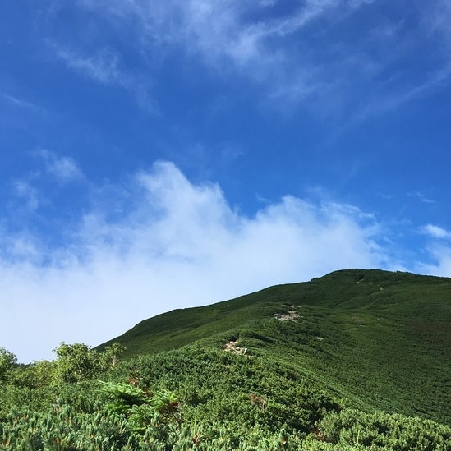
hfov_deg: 30.0
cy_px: 340
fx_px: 825
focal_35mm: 56
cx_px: 340
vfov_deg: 30.0
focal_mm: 4.15
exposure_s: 1/884
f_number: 2.2
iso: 25
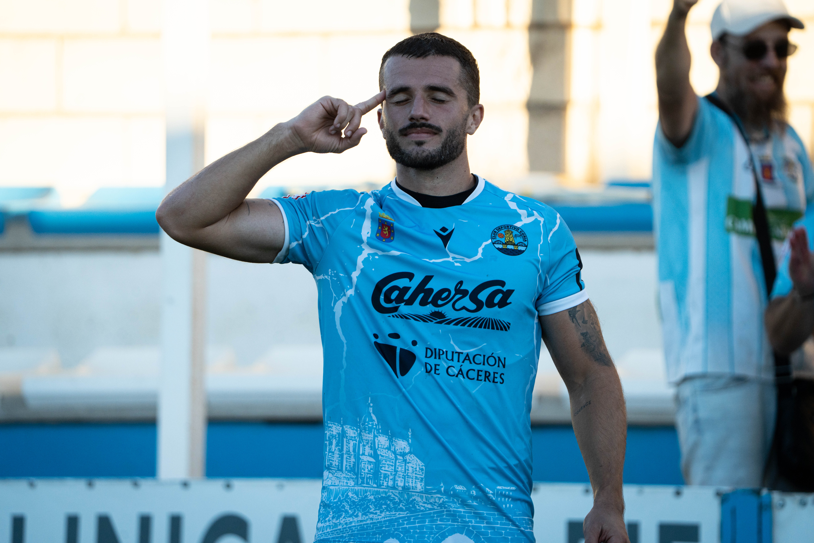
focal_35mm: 411
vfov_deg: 3.3
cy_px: 272
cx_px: 407
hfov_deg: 5.0
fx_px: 9292
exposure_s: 1/800
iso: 640
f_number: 6.3
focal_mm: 411
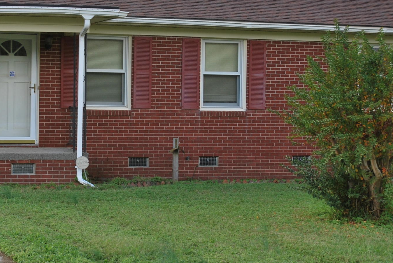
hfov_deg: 22.3
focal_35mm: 90
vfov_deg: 15.2
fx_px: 985
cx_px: 89
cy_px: 109
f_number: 6.3
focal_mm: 27
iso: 100
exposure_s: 1/160
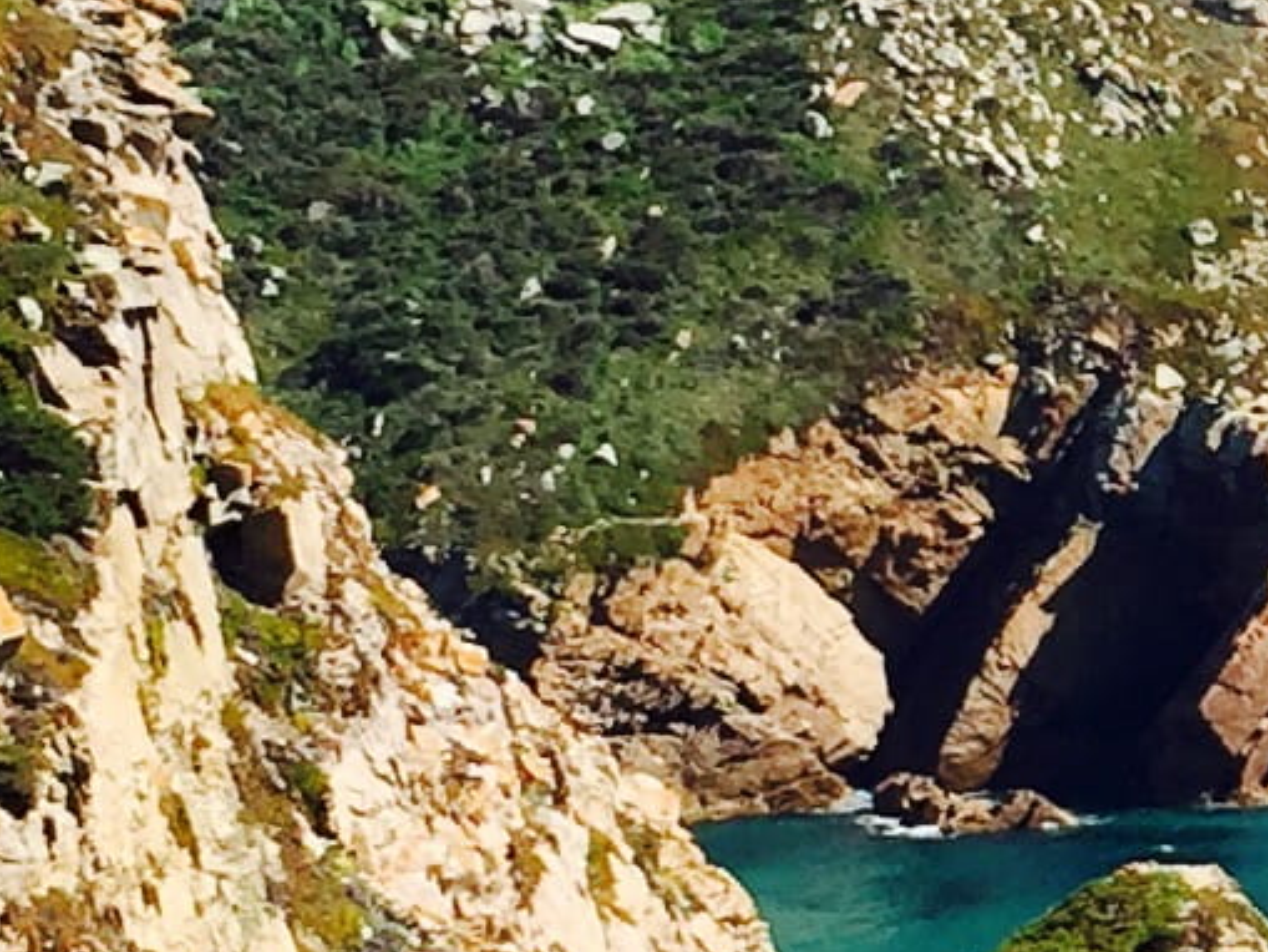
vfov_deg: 8.0
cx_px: 2254
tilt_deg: -7.3
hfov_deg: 10.1
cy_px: 506
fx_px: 6815
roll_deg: -0.3
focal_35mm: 186
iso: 32
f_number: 2.2
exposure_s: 1/1522
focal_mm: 4.15
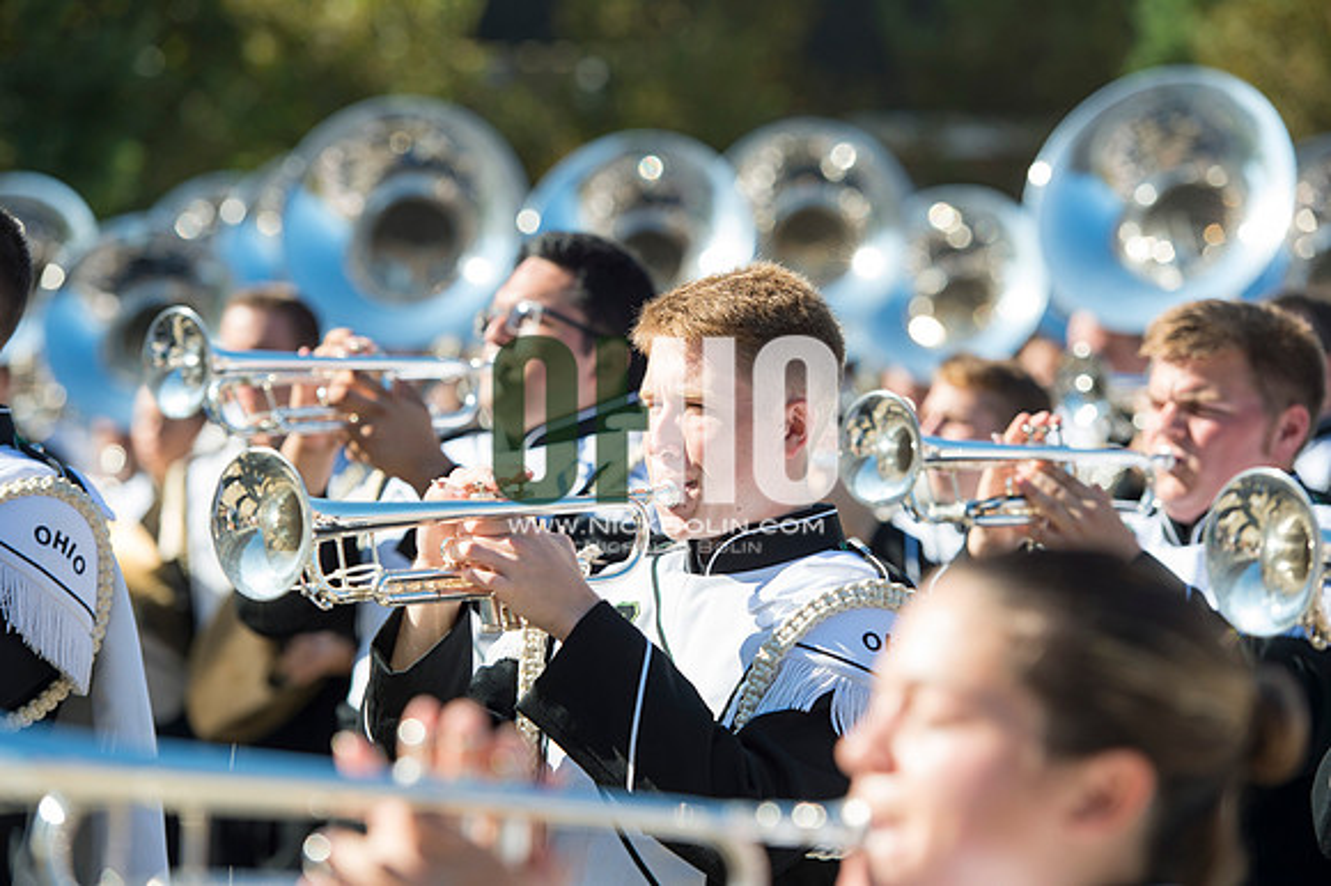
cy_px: 443
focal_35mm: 135
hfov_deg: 15.2
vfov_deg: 10.1
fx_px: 4988
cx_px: 666
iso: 200
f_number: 4.5
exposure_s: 1/1000
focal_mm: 135
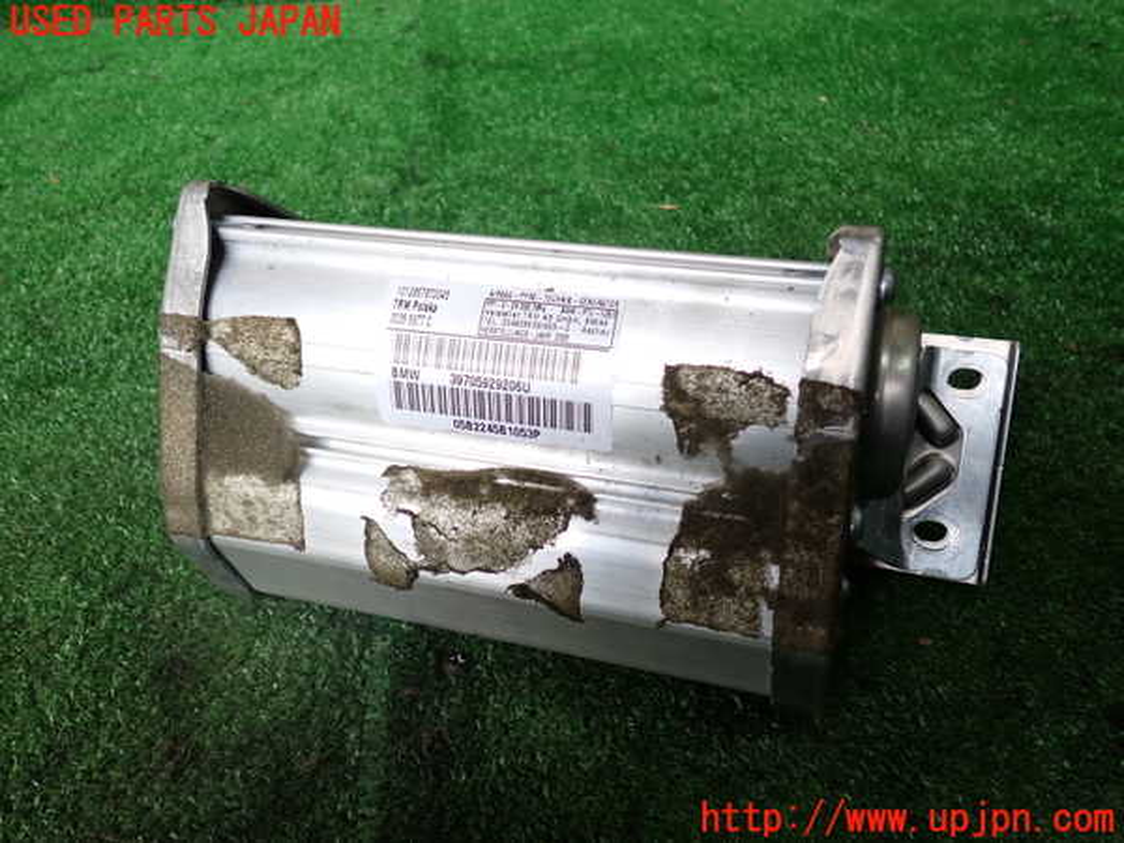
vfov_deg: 46.8
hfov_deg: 60.0
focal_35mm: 30
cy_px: 422
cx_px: 562
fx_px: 974
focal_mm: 5.4
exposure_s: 1/125
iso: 200
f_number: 2.3
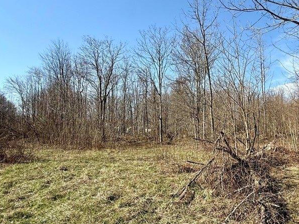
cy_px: 117
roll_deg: -0.2
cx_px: 193
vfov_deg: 56.8
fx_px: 207
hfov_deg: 70.0
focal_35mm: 24
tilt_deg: +3.8
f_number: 2.2
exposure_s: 1/1431
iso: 50
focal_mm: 2.22
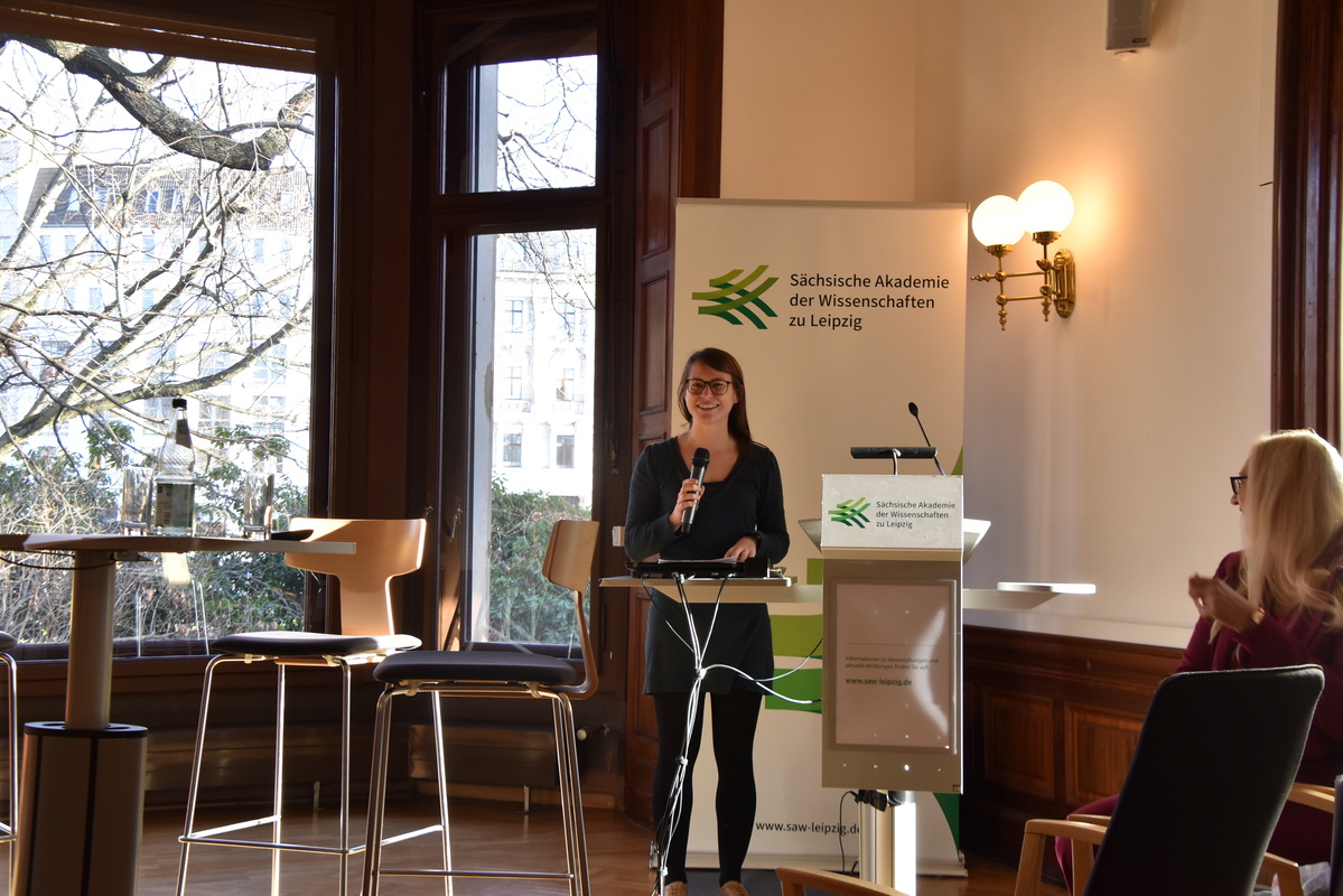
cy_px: 448
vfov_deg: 29.0
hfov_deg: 42.3
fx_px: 1735
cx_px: 672
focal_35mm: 46
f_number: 5
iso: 400
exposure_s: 1/100
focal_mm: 31
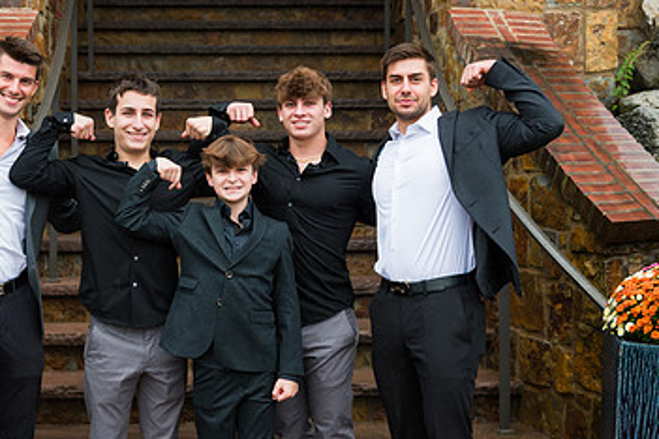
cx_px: 234
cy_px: 233
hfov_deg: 30.3
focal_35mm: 66
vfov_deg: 20.6
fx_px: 1208
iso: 320
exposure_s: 1/500
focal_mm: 38
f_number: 4
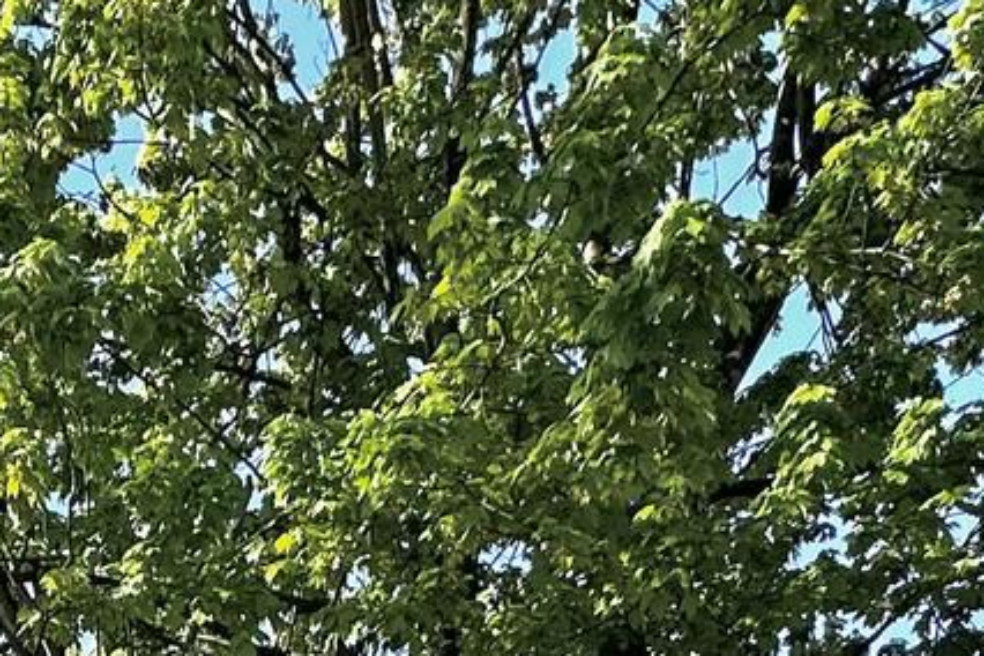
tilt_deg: -1.9
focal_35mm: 70
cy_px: 1587
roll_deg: -1.7
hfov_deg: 26.0
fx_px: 1913
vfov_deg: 13.7
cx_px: -166
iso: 40
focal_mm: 2.22
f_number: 2.2
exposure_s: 1/720
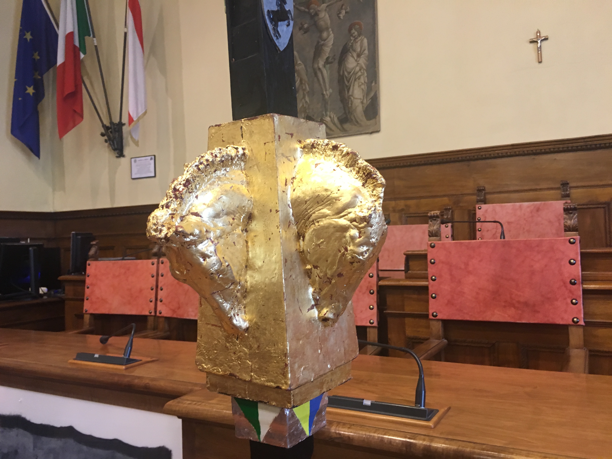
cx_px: 306
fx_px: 513
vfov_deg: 48.2
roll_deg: +2.5
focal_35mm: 29
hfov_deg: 61.7
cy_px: 230
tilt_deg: +1.5
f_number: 2.2
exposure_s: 1/33
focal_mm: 4.15
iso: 160
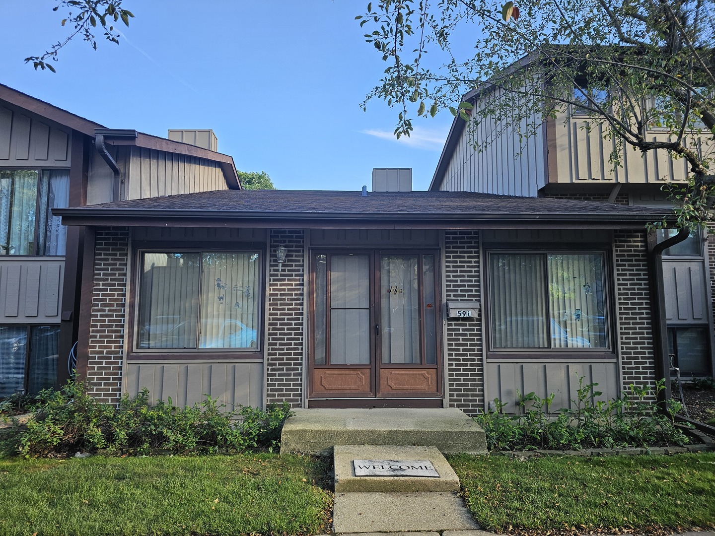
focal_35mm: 23
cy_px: 268
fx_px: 475
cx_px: 358
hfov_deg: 73.9
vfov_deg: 58.9
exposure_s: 1/180
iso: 25
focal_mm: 6.3
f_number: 1.7
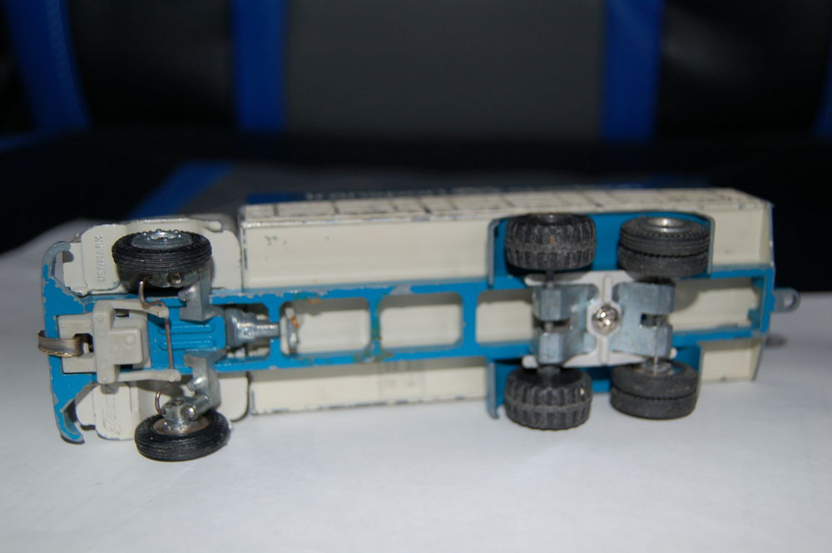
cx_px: 416
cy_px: 276
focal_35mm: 39
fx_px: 901
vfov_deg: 34.2
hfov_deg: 49.6
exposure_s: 1/60
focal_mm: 26
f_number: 4.2
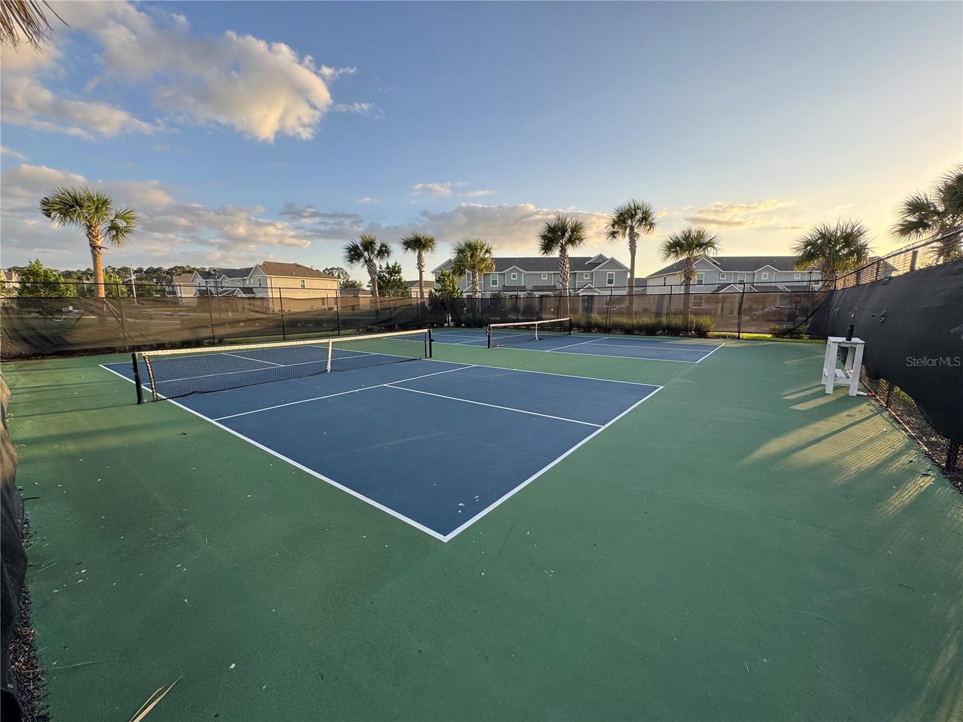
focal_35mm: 14
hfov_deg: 102.1
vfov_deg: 85.7
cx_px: 482
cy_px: 361
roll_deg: +0.0
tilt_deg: -9.2
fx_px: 389
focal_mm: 2.22
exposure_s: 1/290
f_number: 2.2
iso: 40
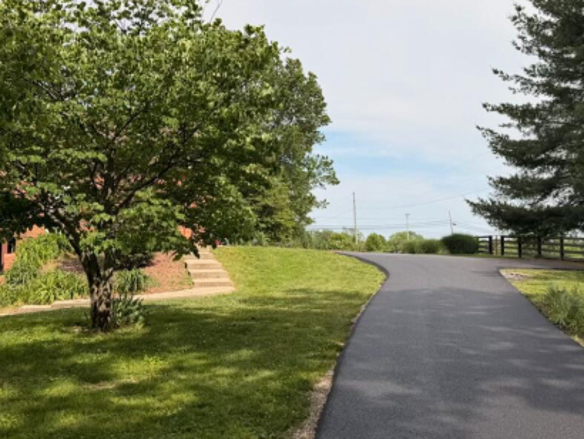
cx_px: 344
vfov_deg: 36.8
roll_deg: -0.1
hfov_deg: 47.6
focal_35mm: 39
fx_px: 658
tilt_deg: +5.3
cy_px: 184
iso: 80
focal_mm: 6.76
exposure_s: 1/5714
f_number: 1.78
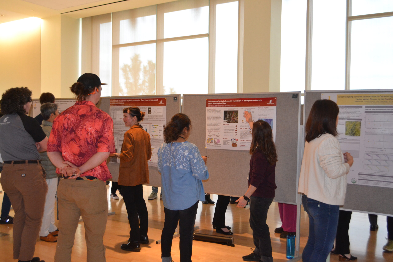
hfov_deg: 53.1
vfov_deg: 36.9
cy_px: 131
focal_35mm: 36
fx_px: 393
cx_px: 196
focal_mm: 24
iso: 1400
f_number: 4
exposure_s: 1/60
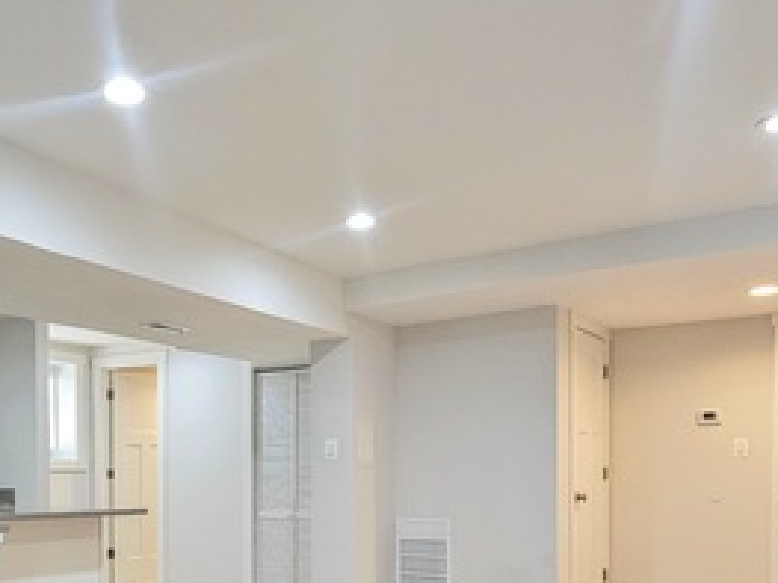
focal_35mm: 33
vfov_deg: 40.6
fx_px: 741
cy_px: 488
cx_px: 244
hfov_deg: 54.0
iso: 200
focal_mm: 2.2
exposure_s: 1/60
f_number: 2.2
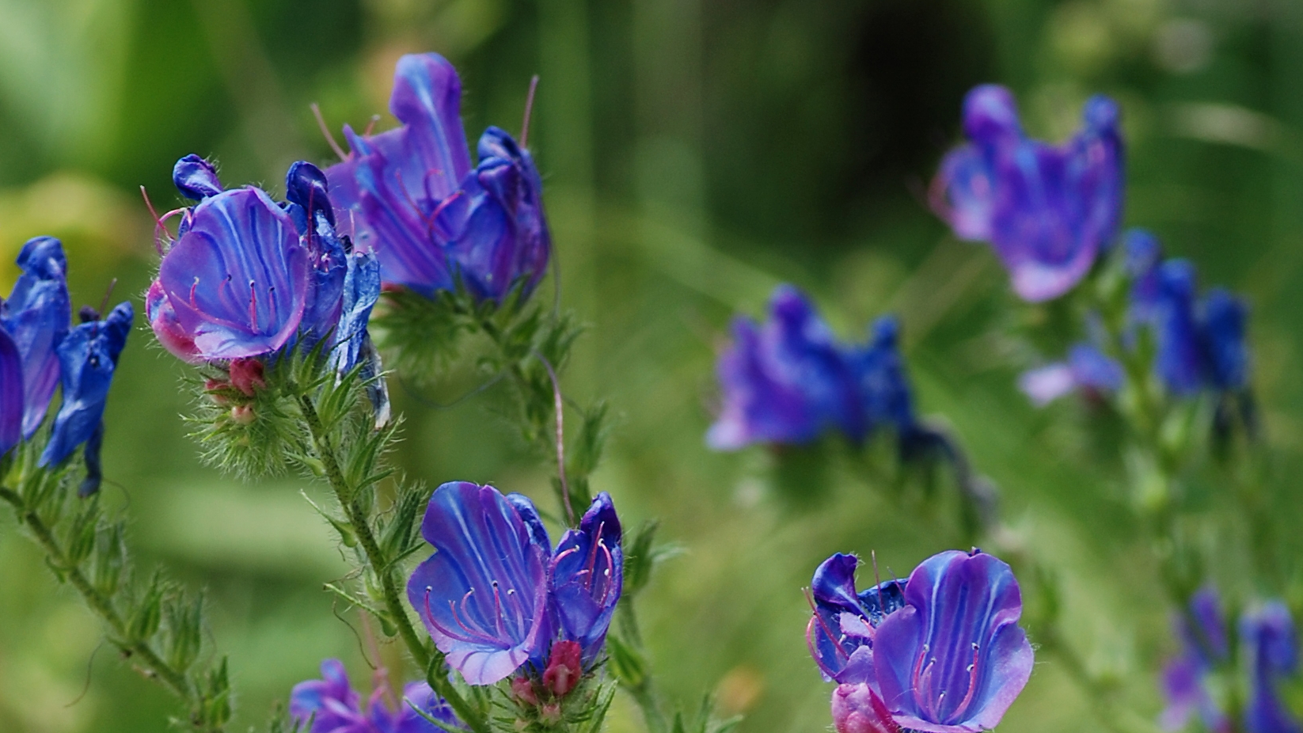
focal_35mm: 370
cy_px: 1390
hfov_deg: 5.8
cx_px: 616
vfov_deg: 3.3
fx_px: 12784
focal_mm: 100
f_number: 9
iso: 100
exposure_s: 1/160
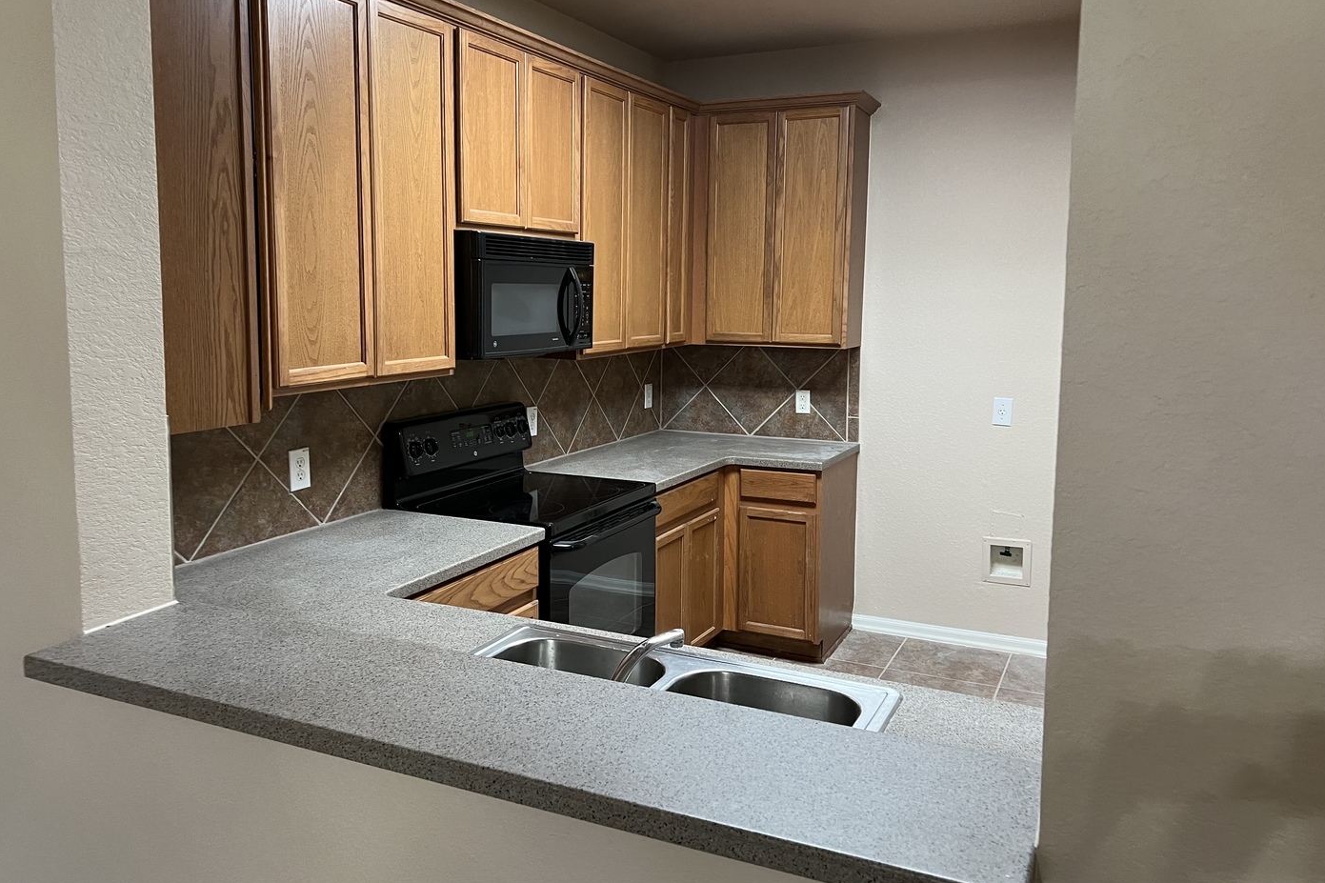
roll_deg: -0.2
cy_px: 404
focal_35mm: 28
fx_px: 1030
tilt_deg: -7.4
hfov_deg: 65.5
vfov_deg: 46.3
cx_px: 653
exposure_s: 1/60
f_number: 1.5
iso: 160
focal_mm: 5.7
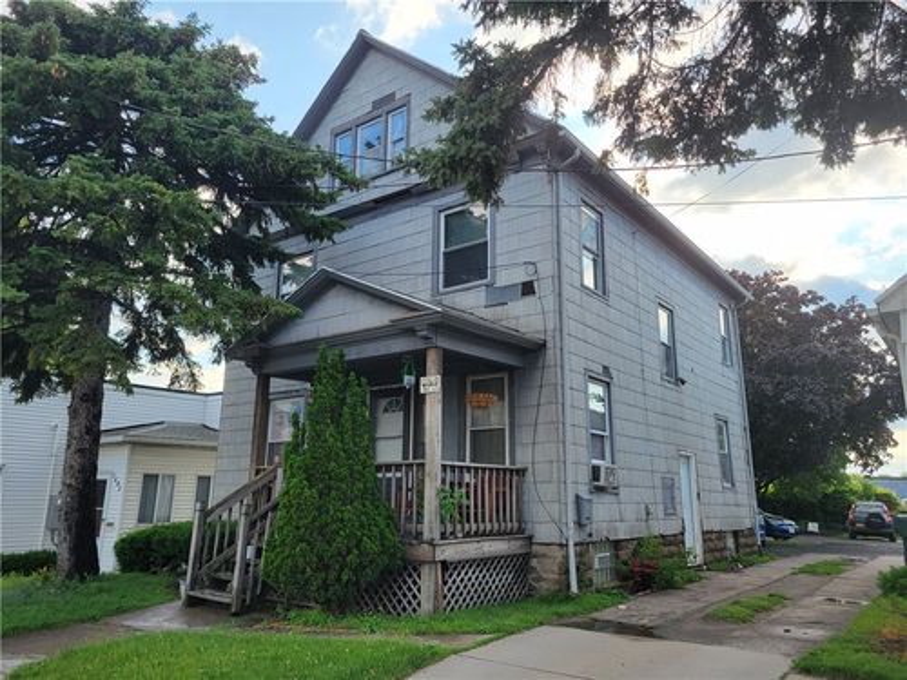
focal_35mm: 26
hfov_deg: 67.3
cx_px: 454
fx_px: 681
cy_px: 340
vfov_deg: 53.1
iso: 40
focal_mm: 5.4
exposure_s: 1/521
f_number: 1.8
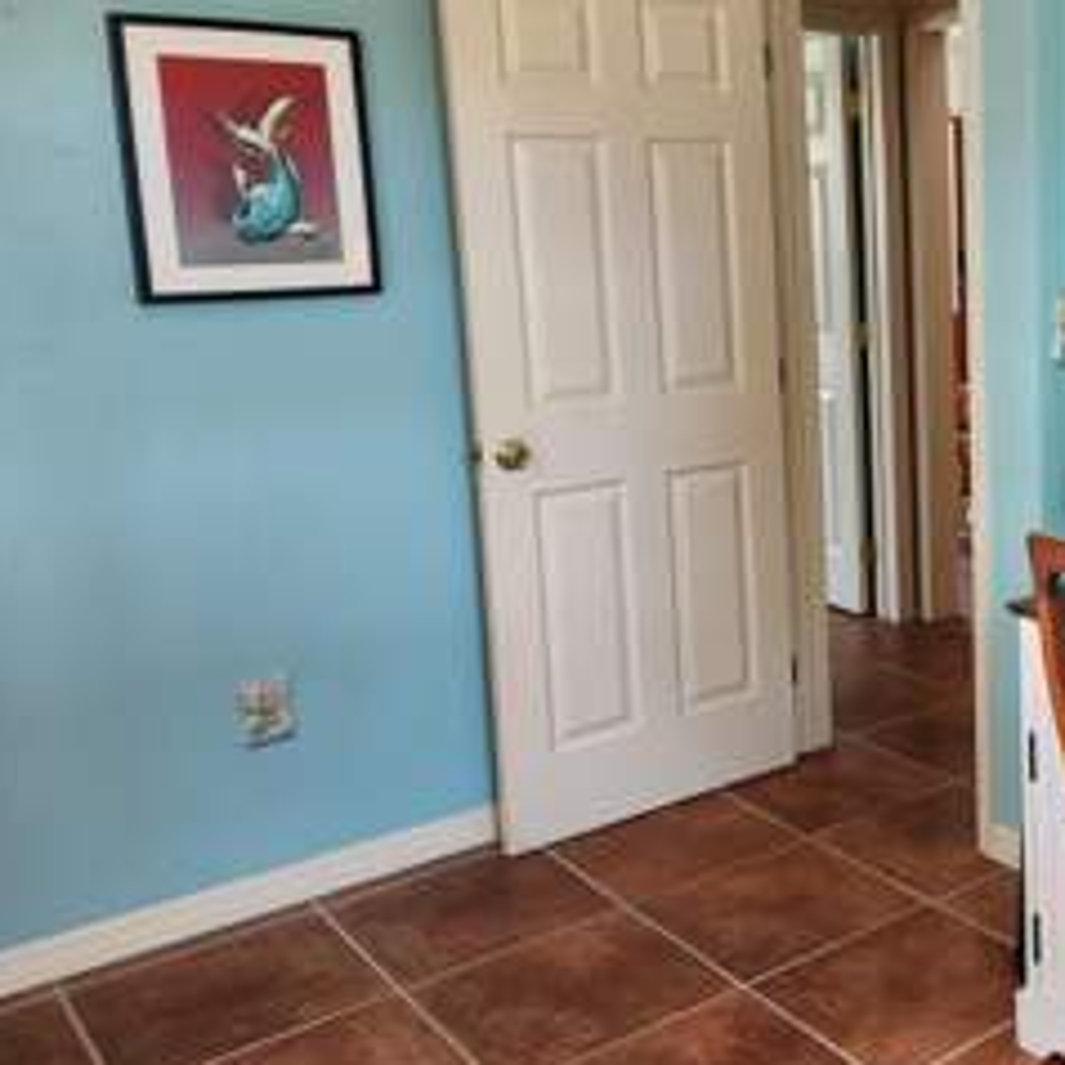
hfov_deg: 36.9
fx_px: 1427
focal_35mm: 41
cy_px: 412
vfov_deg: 40.7
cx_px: 1056
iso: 250
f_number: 1.8
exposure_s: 1/120
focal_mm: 5.4
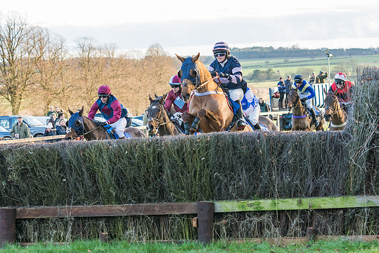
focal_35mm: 126
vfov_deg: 10.9
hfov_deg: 16.3
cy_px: 118
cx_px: 195
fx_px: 1324
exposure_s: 1/500
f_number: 4
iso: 800
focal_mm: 70
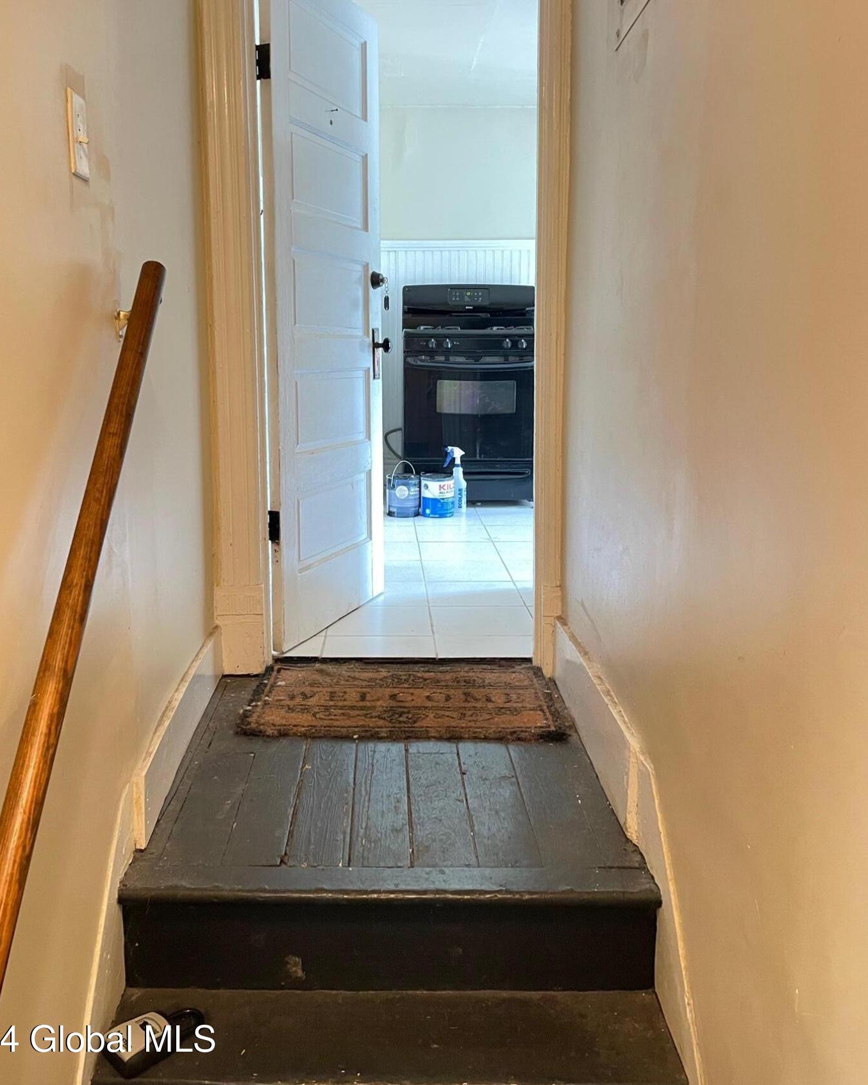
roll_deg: +0.5
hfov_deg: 48.4
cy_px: 457
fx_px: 963
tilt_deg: -7.7
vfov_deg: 58.5
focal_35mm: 30
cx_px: 390
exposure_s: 1/30
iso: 500
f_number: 1.6
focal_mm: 4.2
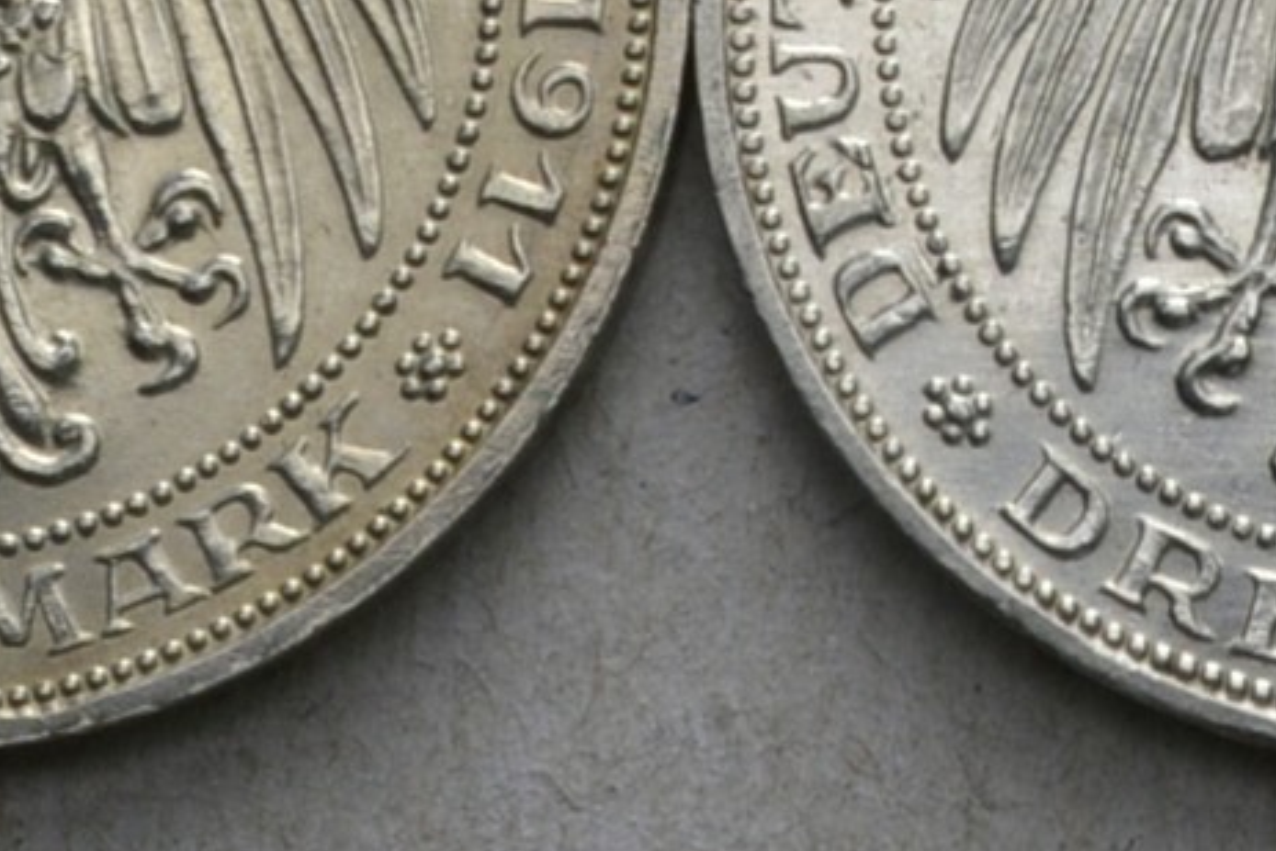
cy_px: -490
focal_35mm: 255
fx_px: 9041
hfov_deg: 8.0
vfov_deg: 5.3
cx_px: 1607
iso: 400
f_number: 14
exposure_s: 1/200
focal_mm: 32
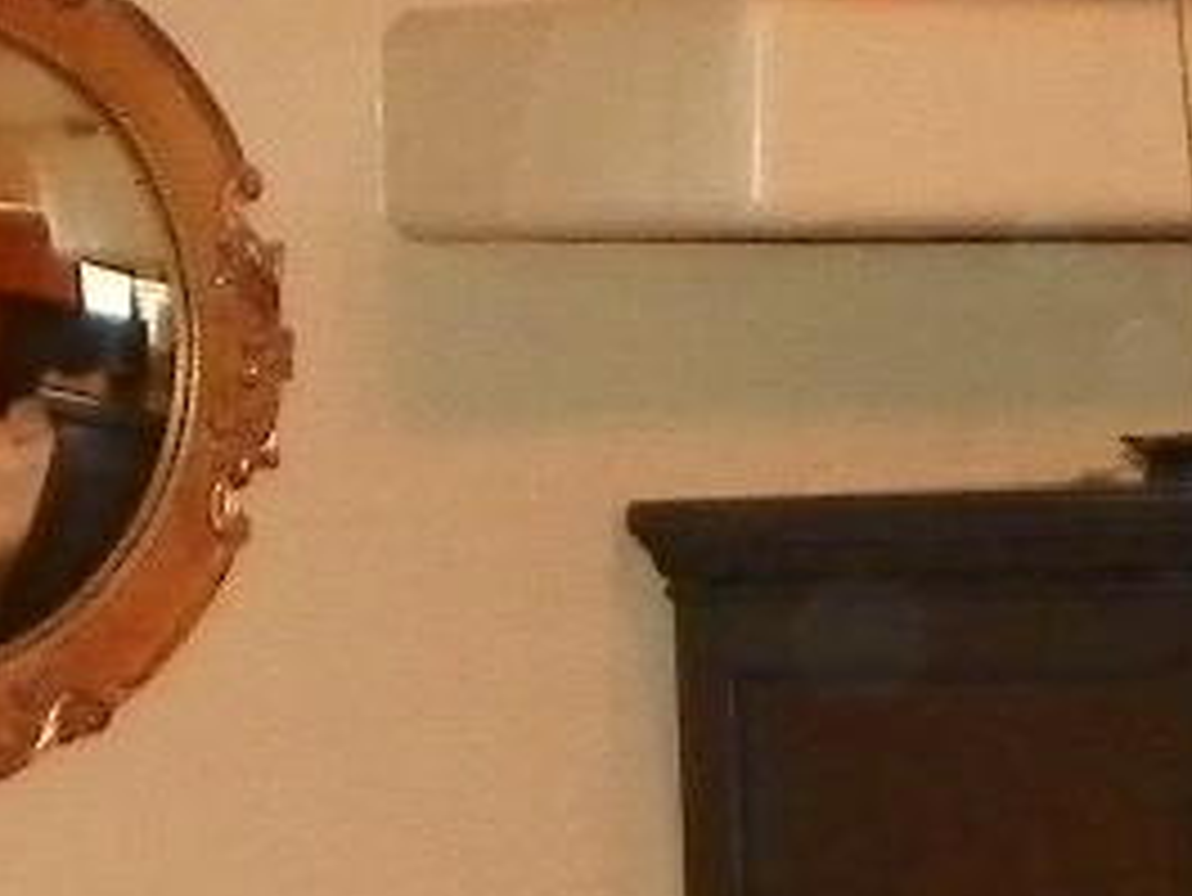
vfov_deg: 7.3
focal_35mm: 201
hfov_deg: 9.7
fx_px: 6925
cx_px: 1394
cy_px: 1220
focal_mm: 4.6
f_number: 2.8
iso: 200
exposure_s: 1/30
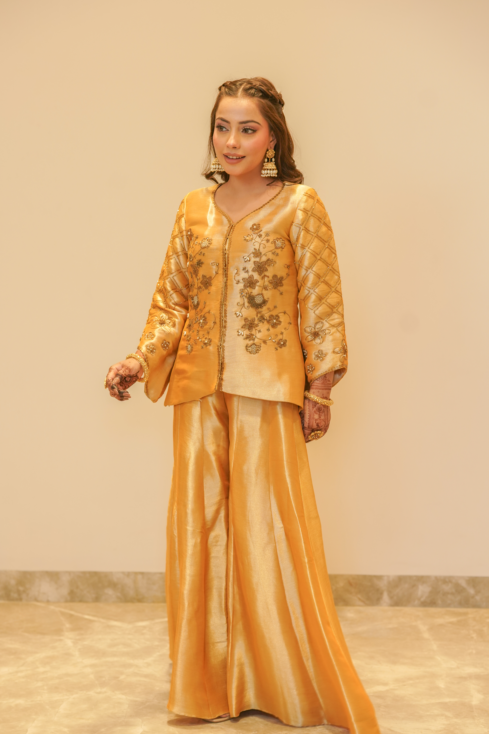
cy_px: 371
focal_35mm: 95
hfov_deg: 14.4
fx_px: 1935
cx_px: 217
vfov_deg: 21.5
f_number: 3.2
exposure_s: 1/125
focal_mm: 85
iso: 640
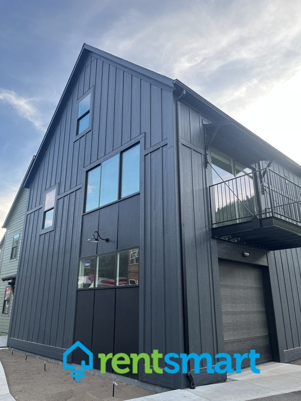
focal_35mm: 26
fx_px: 301
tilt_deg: +19.3
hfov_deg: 53.1
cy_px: 200
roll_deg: +0.0
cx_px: 150
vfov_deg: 67.3
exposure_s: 1/406
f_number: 1.6
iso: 50
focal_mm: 5.1
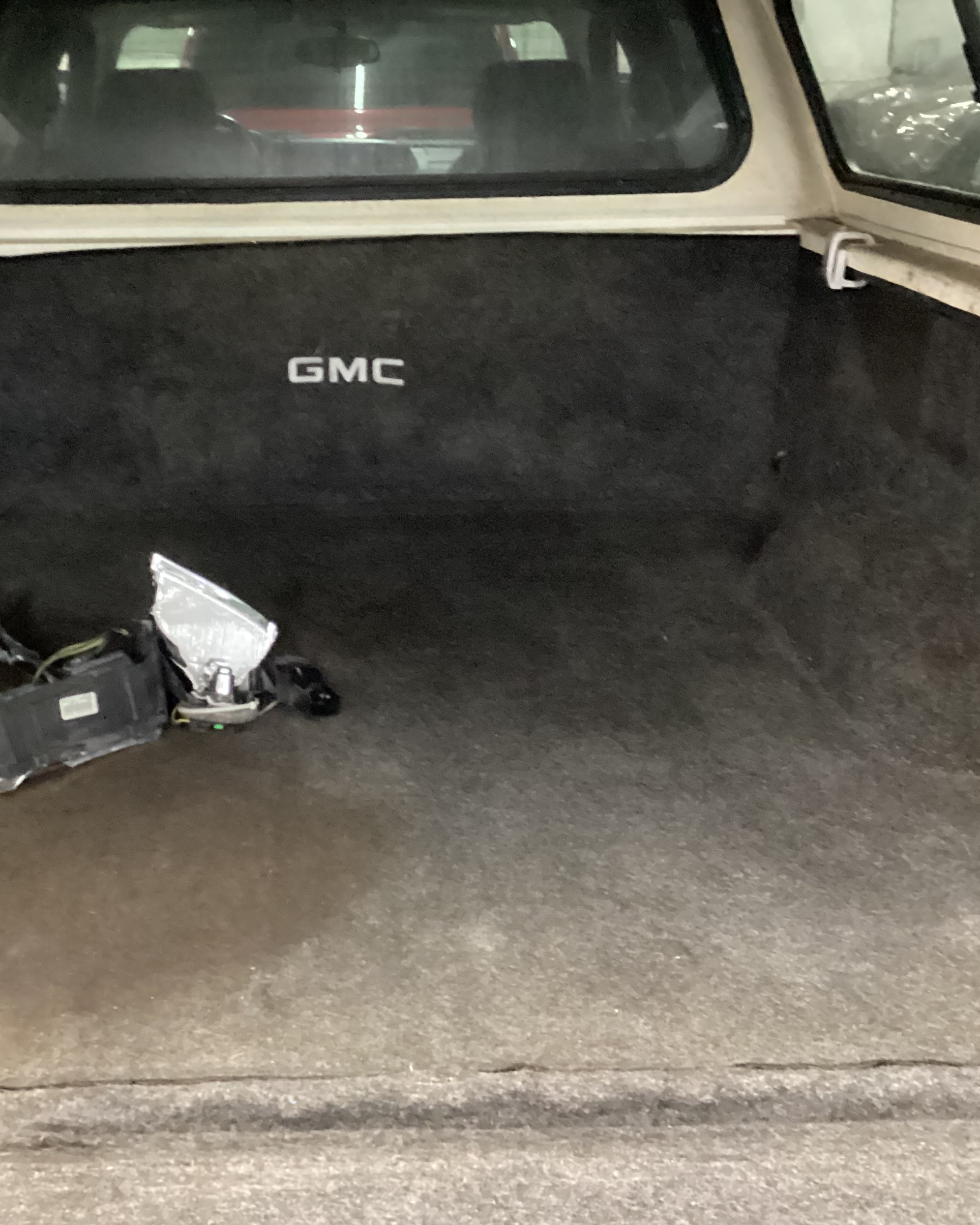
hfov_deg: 36.3
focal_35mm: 41
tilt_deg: -22.6
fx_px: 1487
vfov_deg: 44.8
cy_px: 617
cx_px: 360
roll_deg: +0.5
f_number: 2.4
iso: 800
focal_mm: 3.3
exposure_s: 1/17
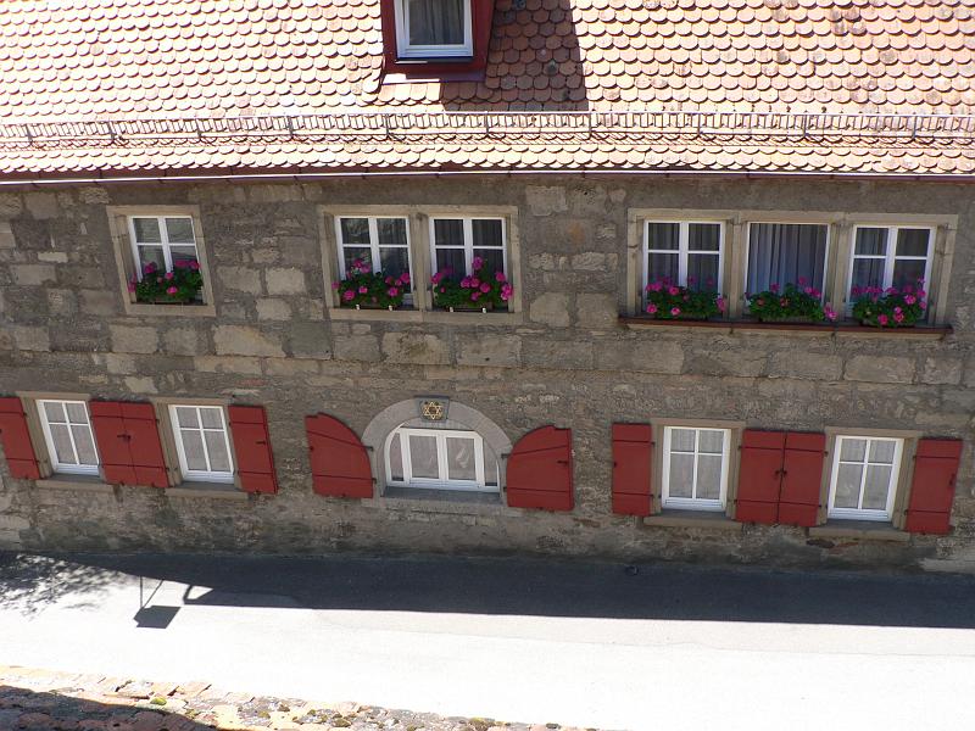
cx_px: 488
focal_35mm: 36
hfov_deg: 51.4
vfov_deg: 39.7
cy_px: 366
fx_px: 1014
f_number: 4
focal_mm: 6
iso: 80
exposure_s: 1/160
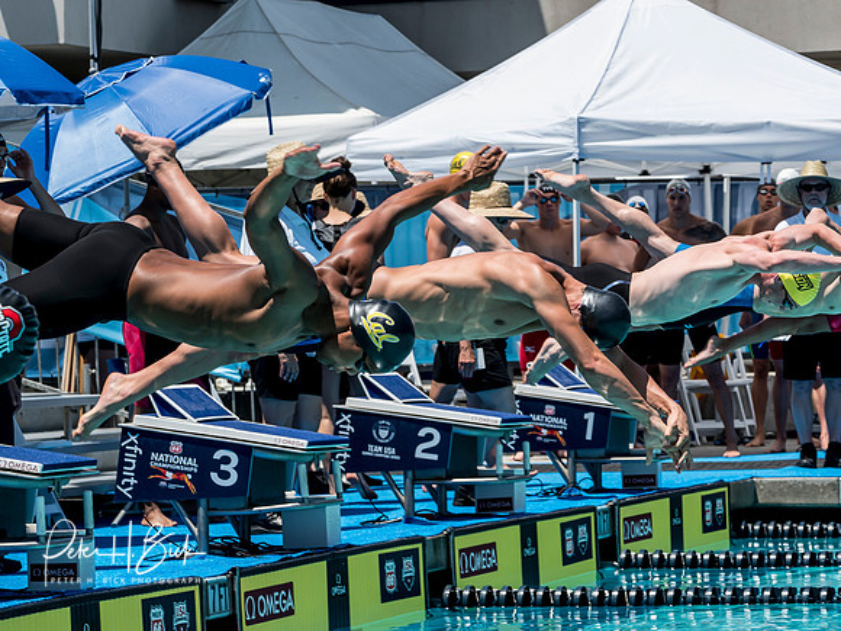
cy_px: 316
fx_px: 4470
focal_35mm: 184
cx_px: 420
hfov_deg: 10.7
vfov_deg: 8.1
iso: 250
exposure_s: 1/1250
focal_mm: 92
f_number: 6.3
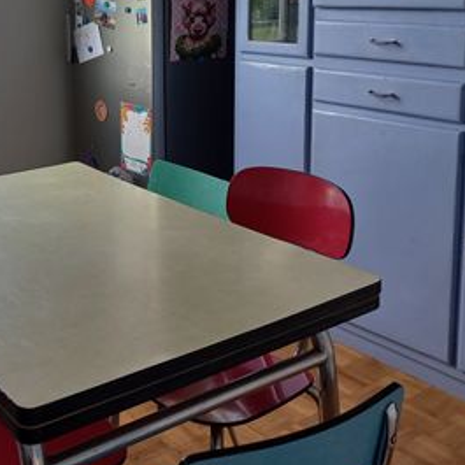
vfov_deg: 33.1
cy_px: 95
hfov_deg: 33.3
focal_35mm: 50
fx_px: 760
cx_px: 112
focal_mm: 4.6
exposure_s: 1/50
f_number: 1.8
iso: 50
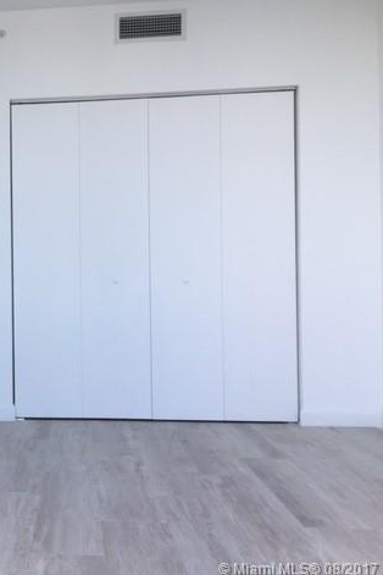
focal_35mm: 41
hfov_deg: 30.2
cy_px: 287
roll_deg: +0.4
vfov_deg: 47.4
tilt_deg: -0.5
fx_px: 654
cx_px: -6
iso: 40
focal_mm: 4.15
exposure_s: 1/120
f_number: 2.2
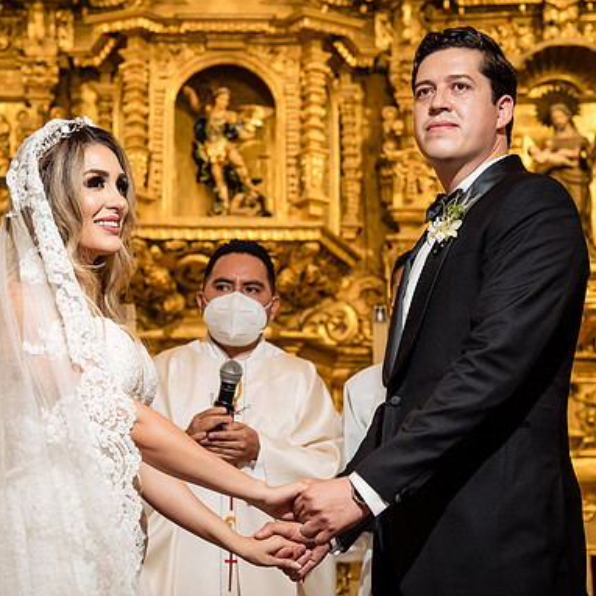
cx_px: 233
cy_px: 285
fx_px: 1831
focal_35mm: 94
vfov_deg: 18.5
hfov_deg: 18.5
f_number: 5.6
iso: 2000
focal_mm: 66
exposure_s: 1/80
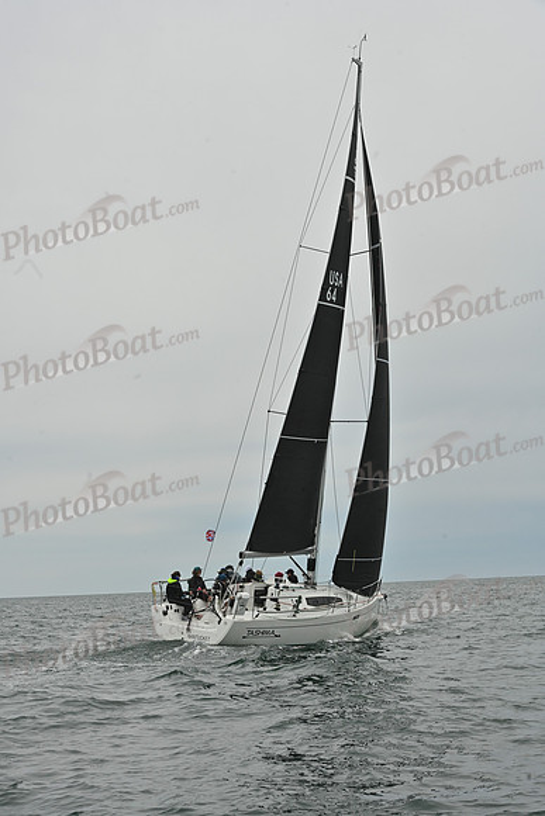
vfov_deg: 28.8
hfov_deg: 19.5
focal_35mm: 70
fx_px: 1589
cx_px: 272
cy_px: 408
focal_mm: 70
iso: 320
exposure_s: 1/1000
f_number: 10
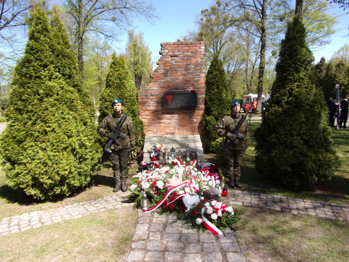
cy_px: 131
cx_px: 174
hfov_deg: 71.6
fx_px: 242
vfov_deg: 56.8
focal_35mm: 24
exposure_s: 1/420
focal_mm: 4.3
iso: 80
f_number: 3.3
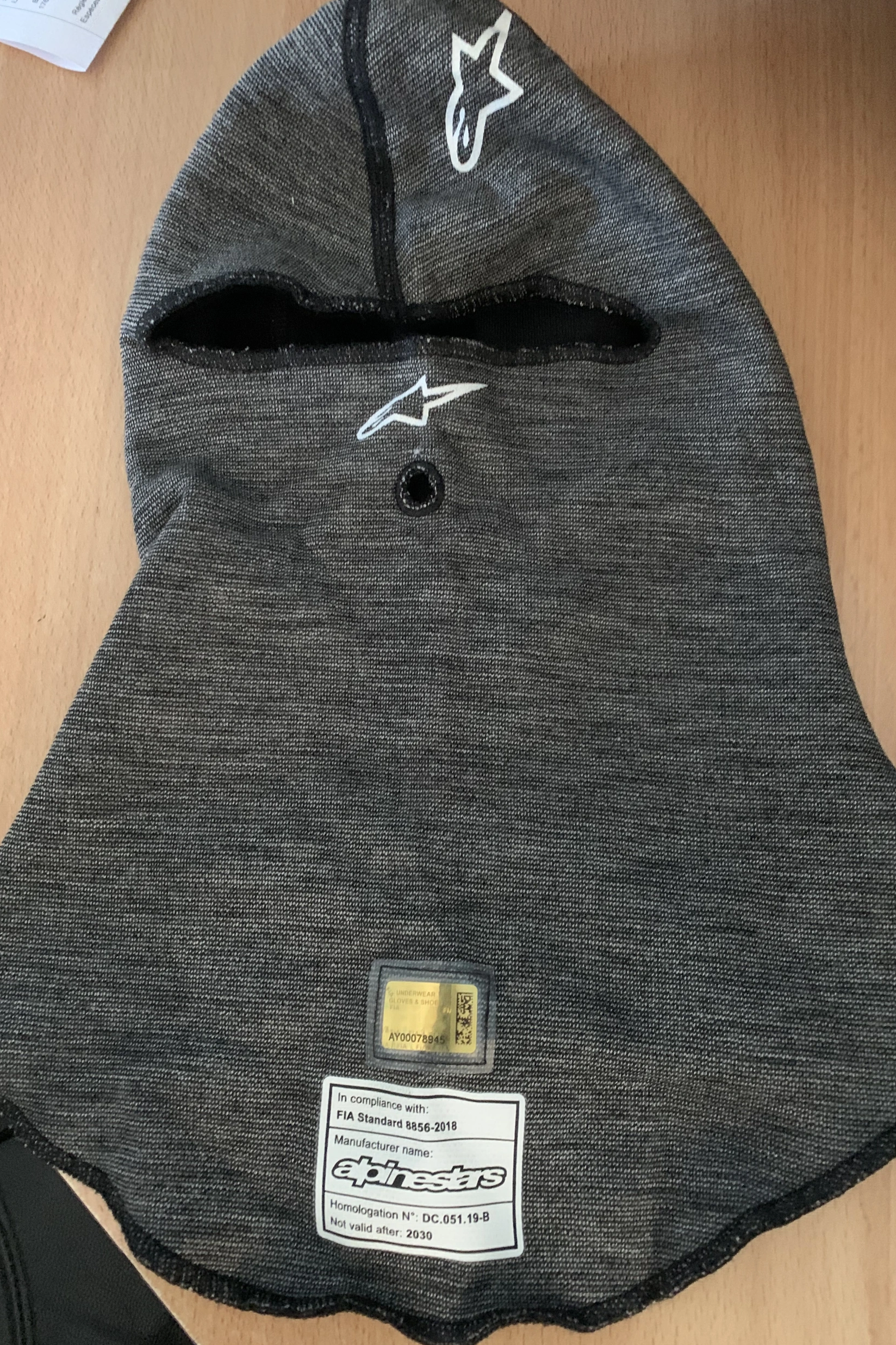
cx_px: 438
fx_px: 1045
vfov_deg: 65.5
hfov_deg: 46.4
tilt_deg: -76.1
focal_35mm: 28
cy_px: 662
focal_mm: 4.25
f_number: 1.8
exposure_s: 1/24
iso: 800
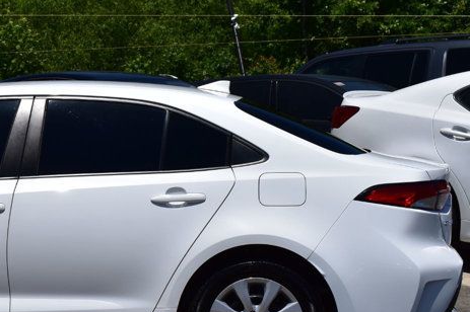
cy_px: 215
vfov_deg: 11.8
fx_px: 1515
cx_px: -17
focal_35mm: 116
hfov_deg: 17.2
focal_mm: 35
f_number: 13
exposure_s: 1/800
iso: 200
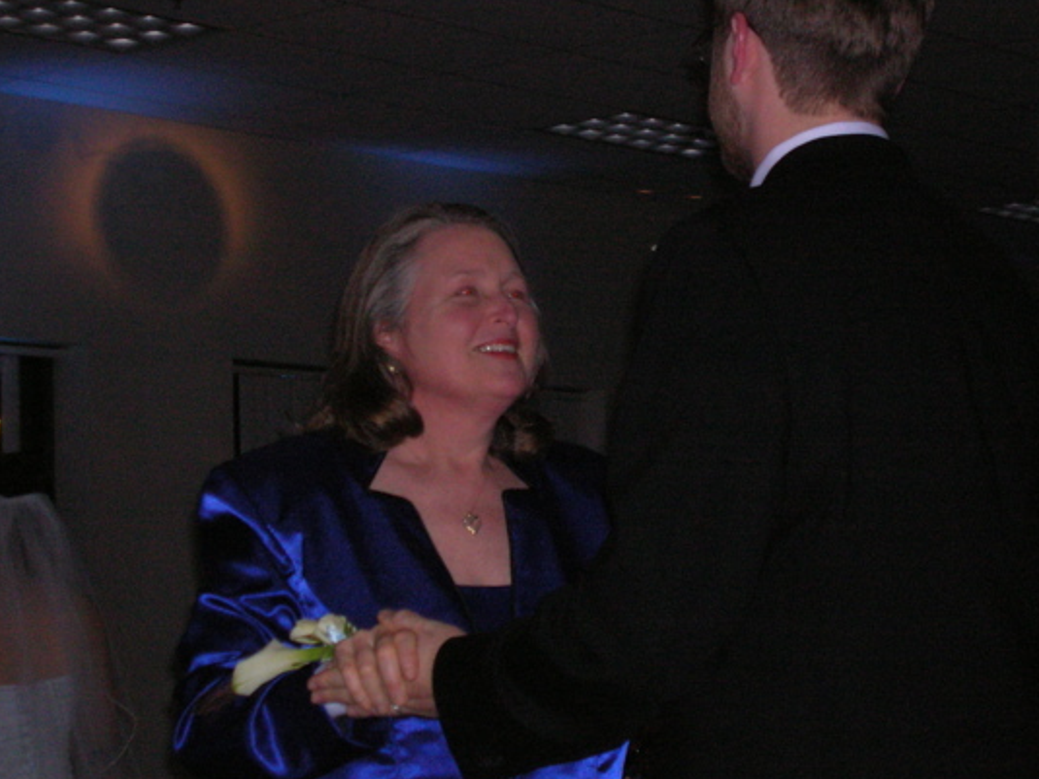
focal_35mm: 98
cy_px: 336
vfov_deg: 15.1
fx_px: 2941
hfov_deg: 20.0
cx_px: 587
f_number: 4.3
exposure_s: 1/60.1
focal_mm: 13.6
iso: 200
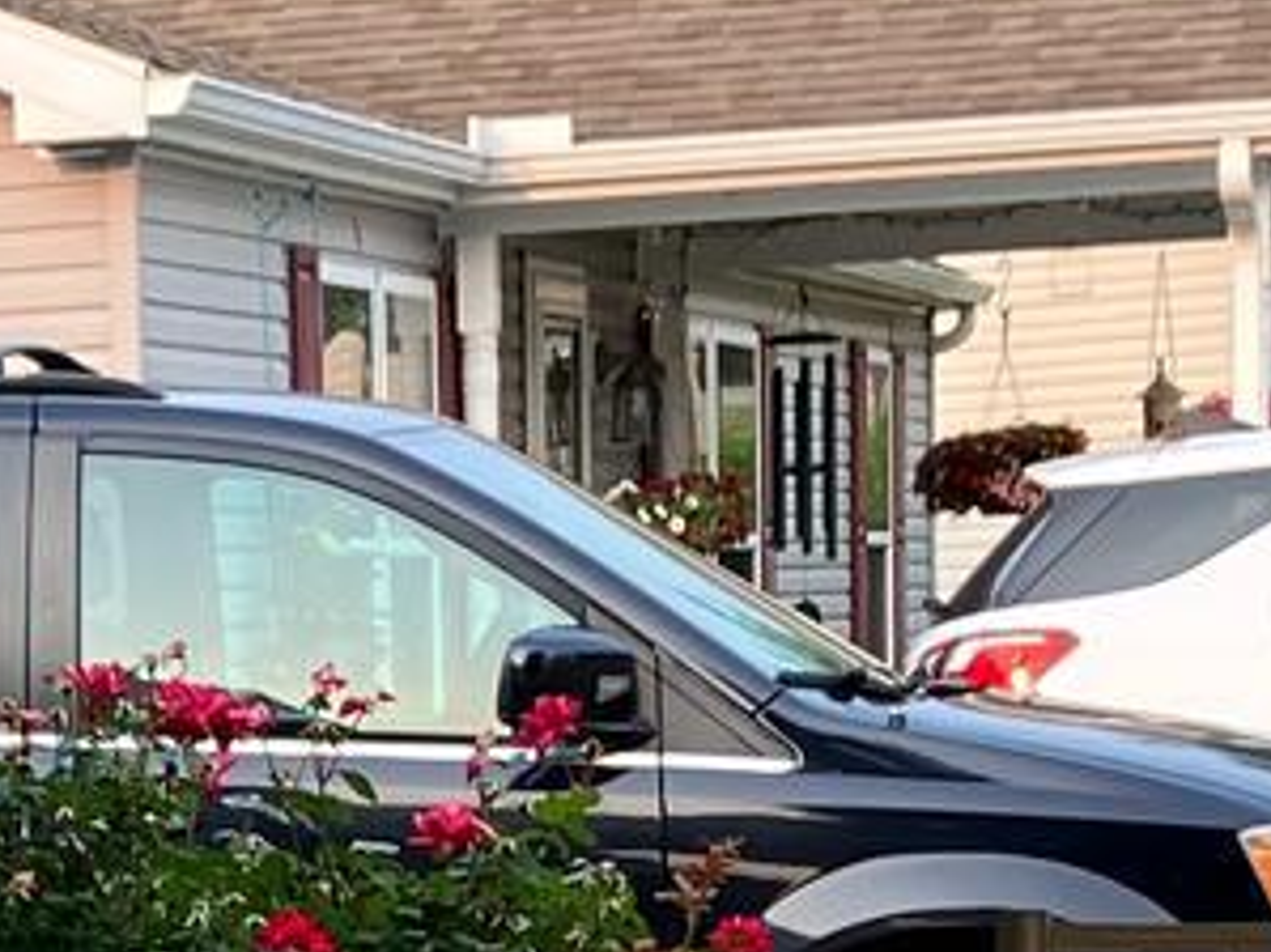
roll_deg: +2.1
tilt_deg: -6.7
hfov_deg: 10.0
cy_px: 1781
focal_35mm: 192
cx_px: -587
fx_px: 7047
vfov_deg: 7.5
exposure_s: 1/154
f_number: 1.8
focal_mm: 3.99
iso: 25
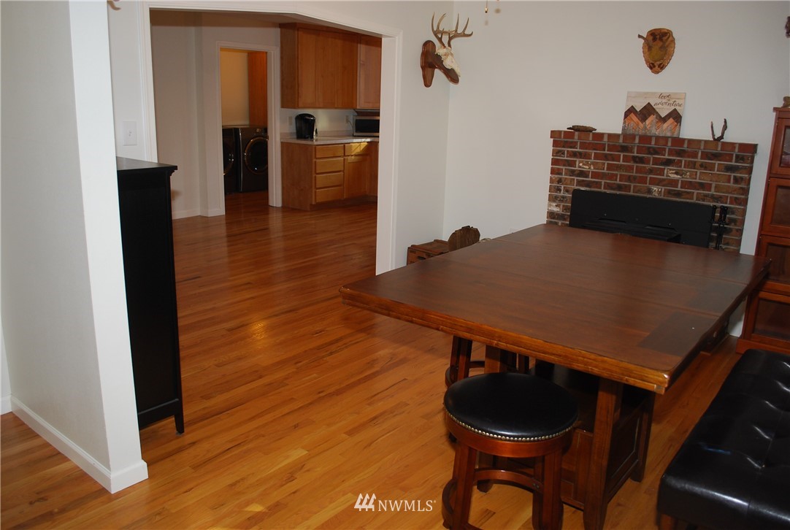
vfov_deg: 43.8
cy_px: 265
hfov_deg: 61.8
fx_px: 660
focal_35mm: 30
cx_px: 395
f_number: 4
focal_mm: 20
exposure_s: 1/60
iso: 280
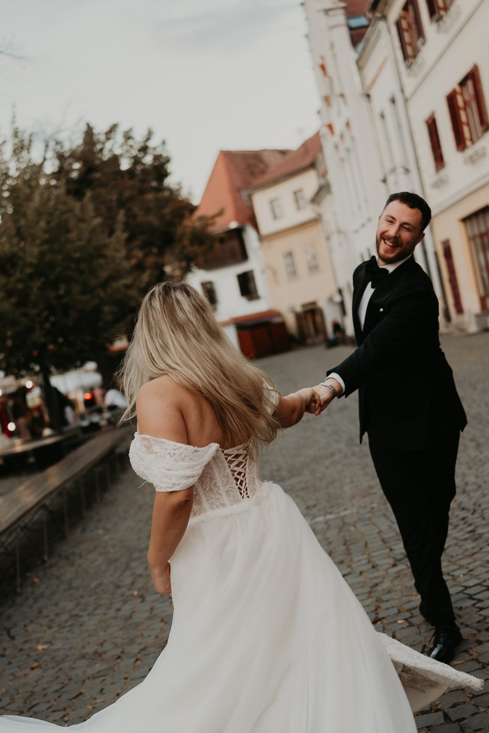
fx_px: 998
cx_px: 237
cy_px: 472
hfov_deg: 27.5
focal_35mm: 49
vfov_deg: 40.0
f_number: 1.8
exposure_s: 1/400
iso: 320
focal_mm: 35
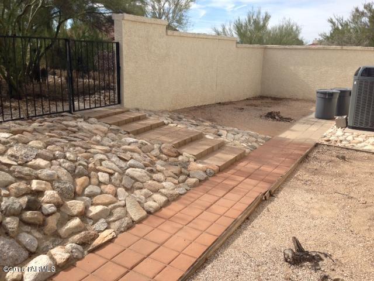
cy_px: 140
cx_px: 187
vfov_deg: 42.9
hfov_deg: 55.4
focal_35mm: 33
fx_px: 357
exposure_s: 1/1466
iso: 50
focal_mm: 4.12
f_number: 2.4
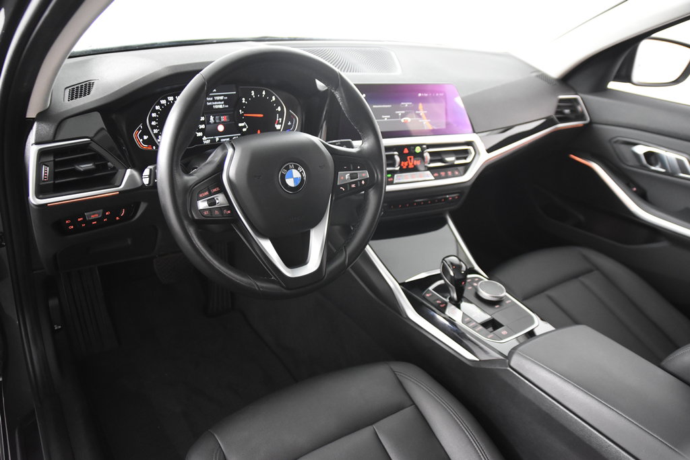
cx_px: 345
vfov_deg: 50.4
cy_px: 230
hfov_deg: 70.4
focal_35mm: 26
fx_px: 489
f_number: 2.8
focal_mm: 17
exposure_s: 1/25
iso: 2200
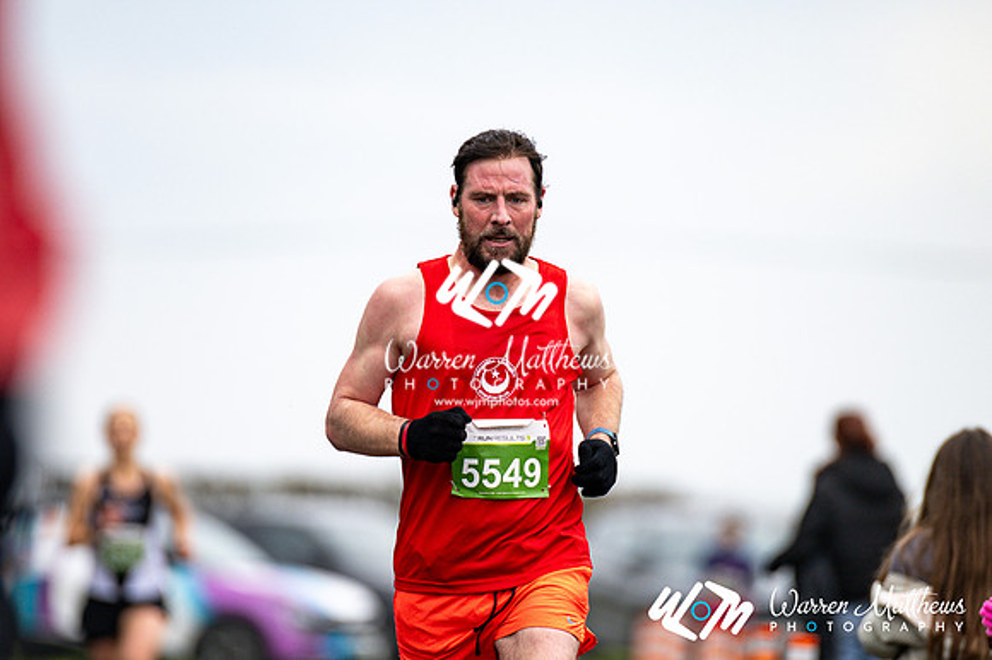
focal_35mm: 450
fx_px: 12392
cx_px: 496
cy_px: 330
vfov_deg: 3.1
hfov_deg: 4.6
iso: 360
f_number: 2.8
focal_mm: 300
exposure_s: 1/1600
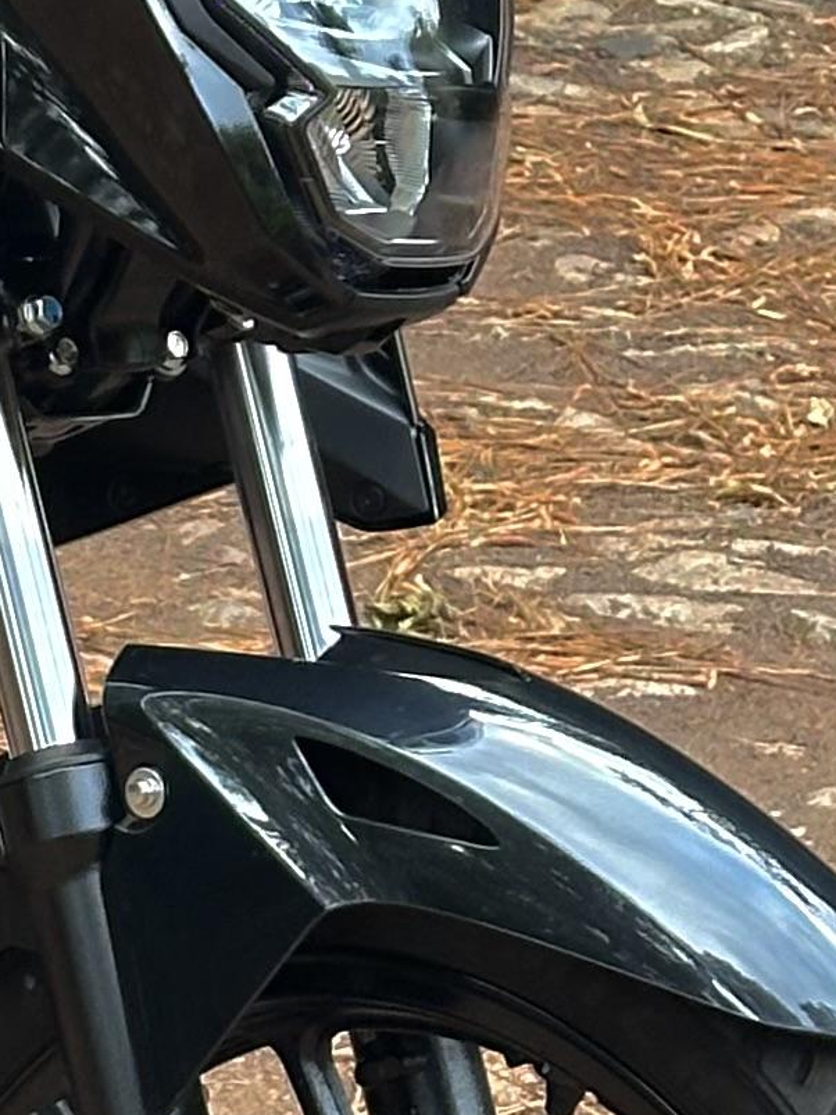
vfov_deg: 8.2
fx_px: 7762
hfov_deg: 6.1
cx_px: -590
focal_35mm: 241
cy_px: 639
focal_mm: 6.86
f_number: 1.78
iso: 160
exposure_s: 1/60
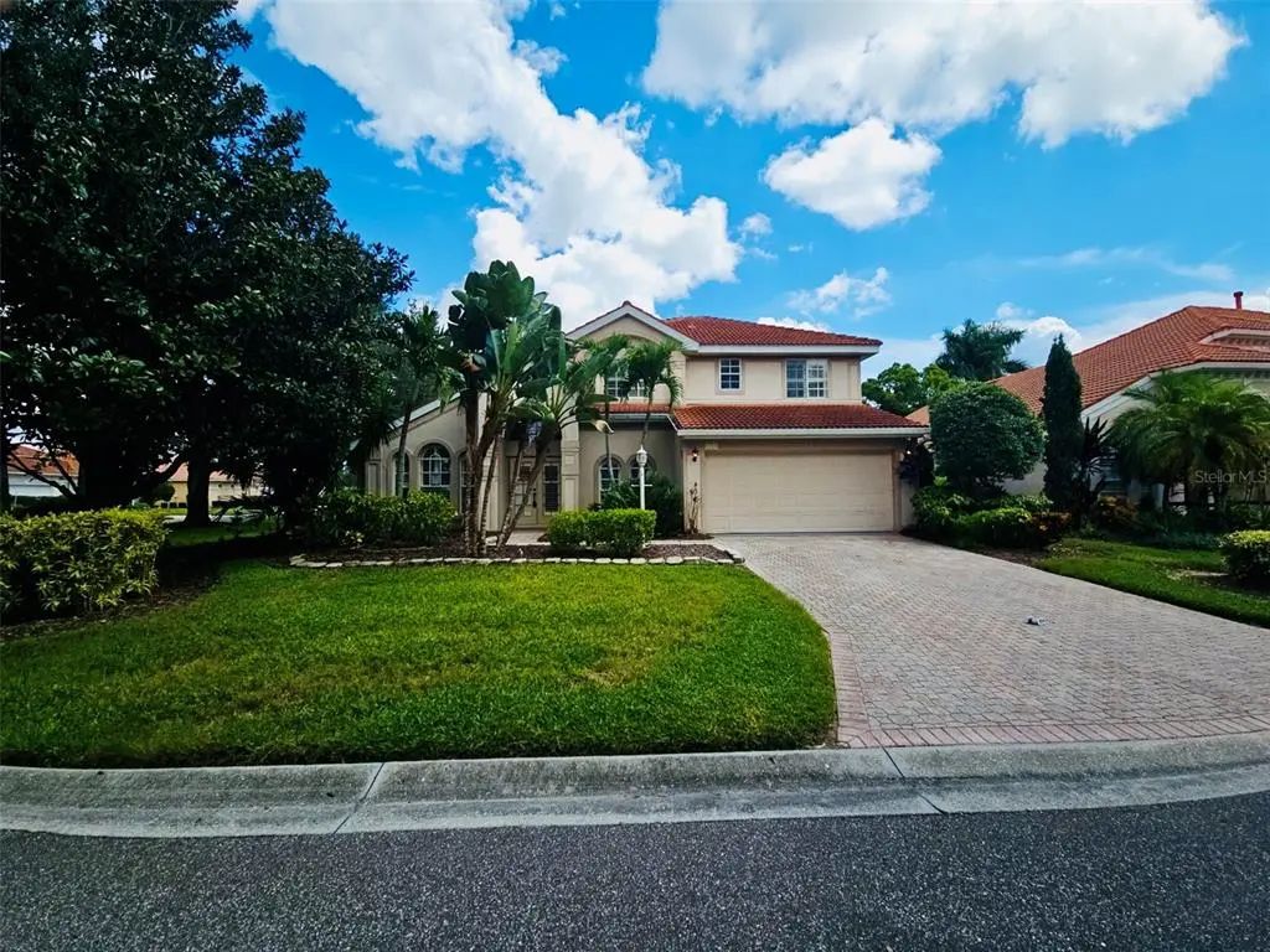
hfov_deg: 106.2
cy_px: 476
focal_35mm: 13
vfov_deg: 89.9
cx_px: 635
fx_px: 477
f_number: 2.2
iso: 50
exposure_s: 1/2000
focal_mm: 2.2
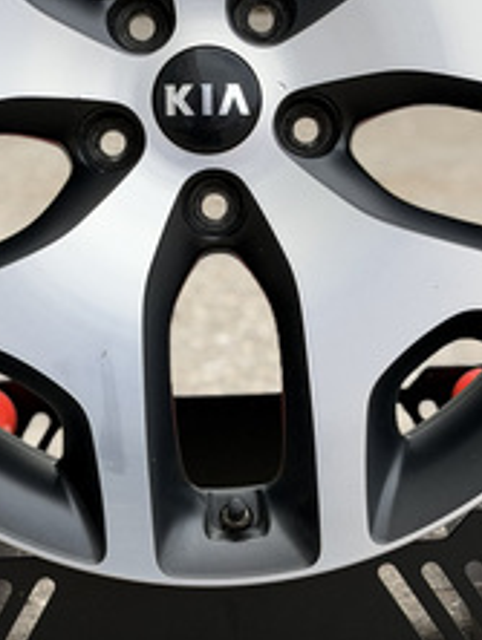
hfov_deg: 13.7
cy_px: 187
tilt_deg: -9.1
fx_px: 2001
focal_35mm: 108
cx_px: 218
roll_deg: +0.9
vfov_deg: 18.1
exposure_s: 1/2146
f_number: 1.78
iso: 64
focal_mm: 6.76
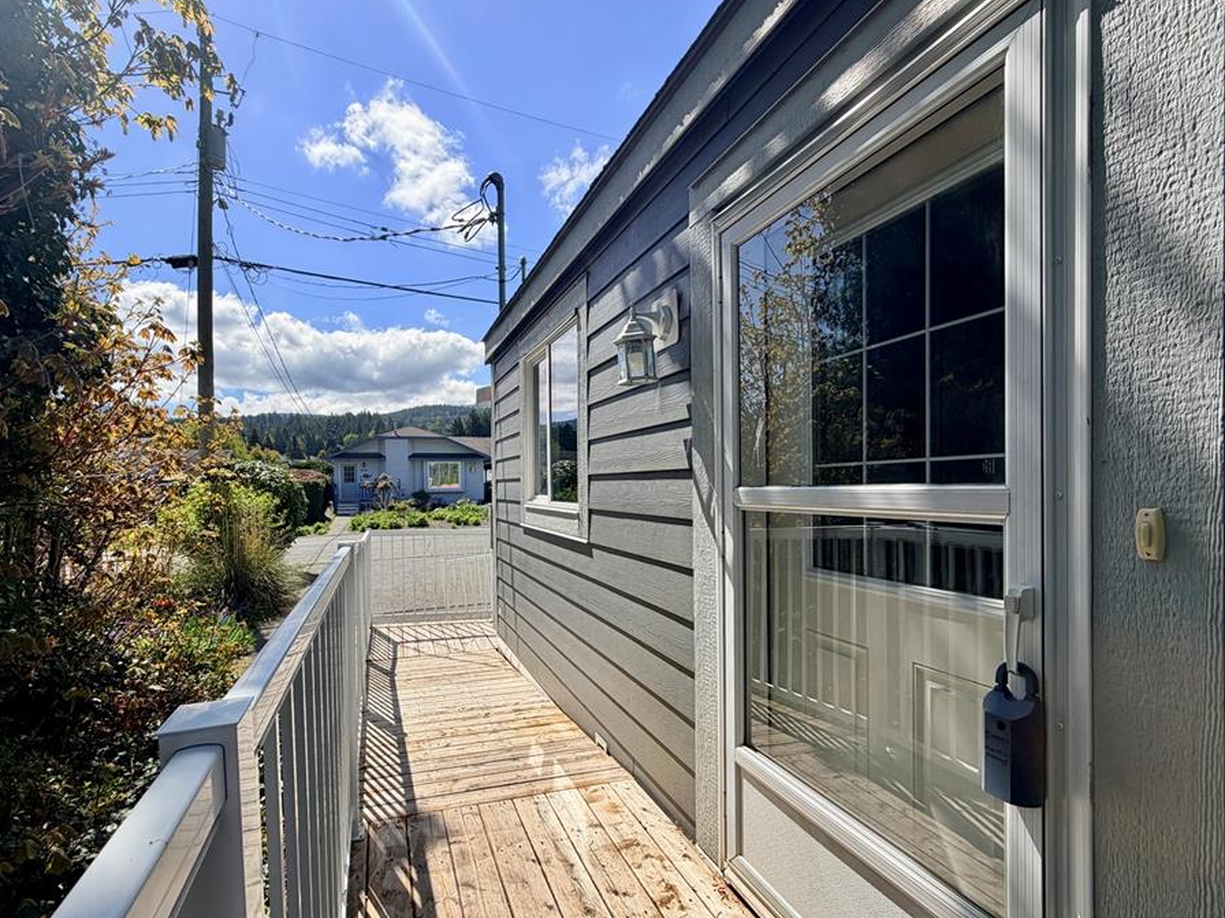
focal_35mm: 16
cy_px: 482
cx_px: 544
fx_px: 566
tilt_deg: +0.0
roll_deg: +1.0
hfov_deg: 94.1
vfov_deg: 78.0
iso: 20
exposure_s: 1/864
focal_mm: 2.22
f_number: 2.2
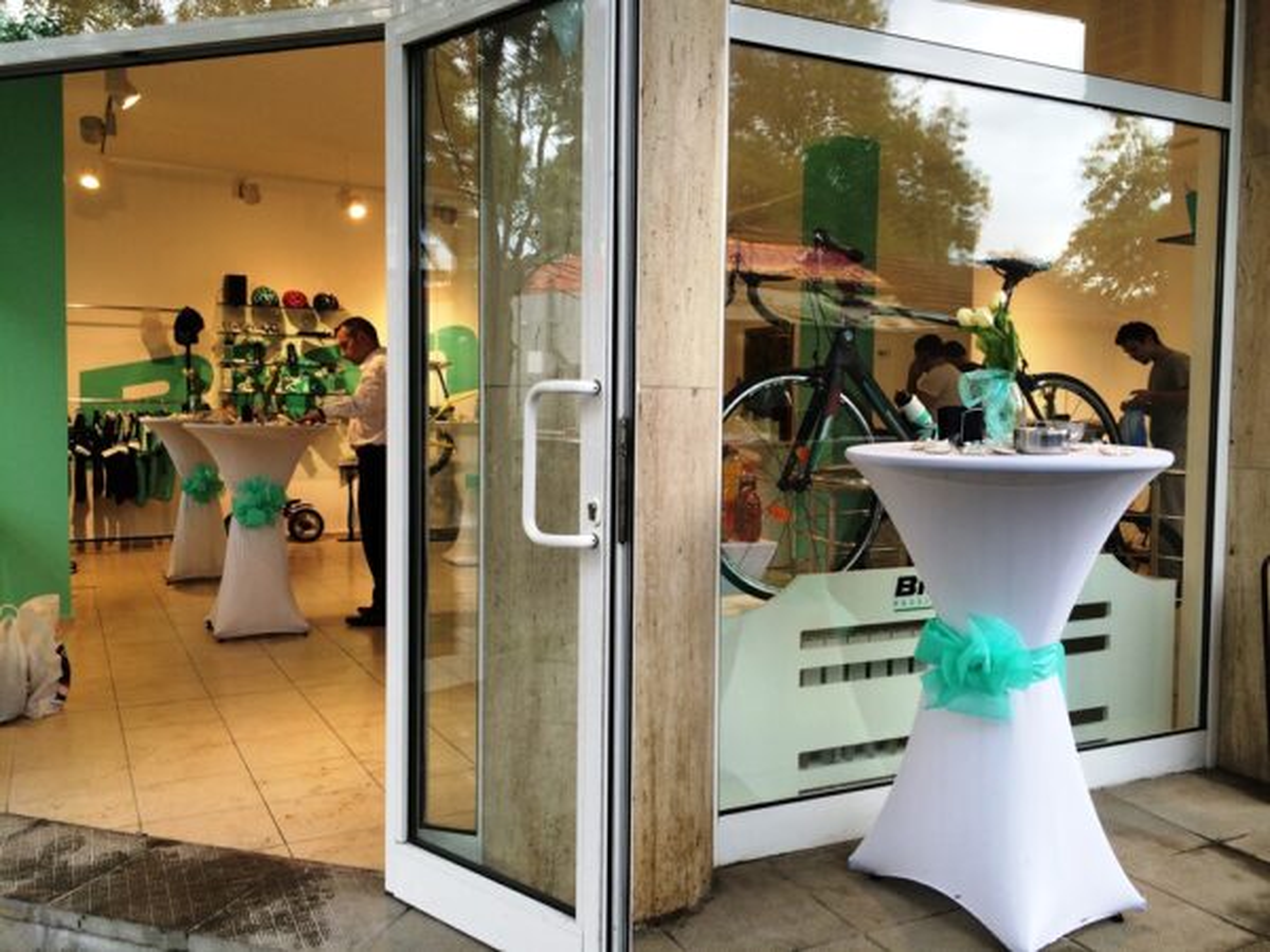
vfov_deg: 48.2
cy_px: 476
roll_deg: +0.1
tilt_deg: -4.2
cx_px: 635
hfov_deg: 61.7
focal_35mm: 29
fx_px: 1064
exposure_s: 1/100
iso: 40
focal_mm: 4.15
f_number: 2.2
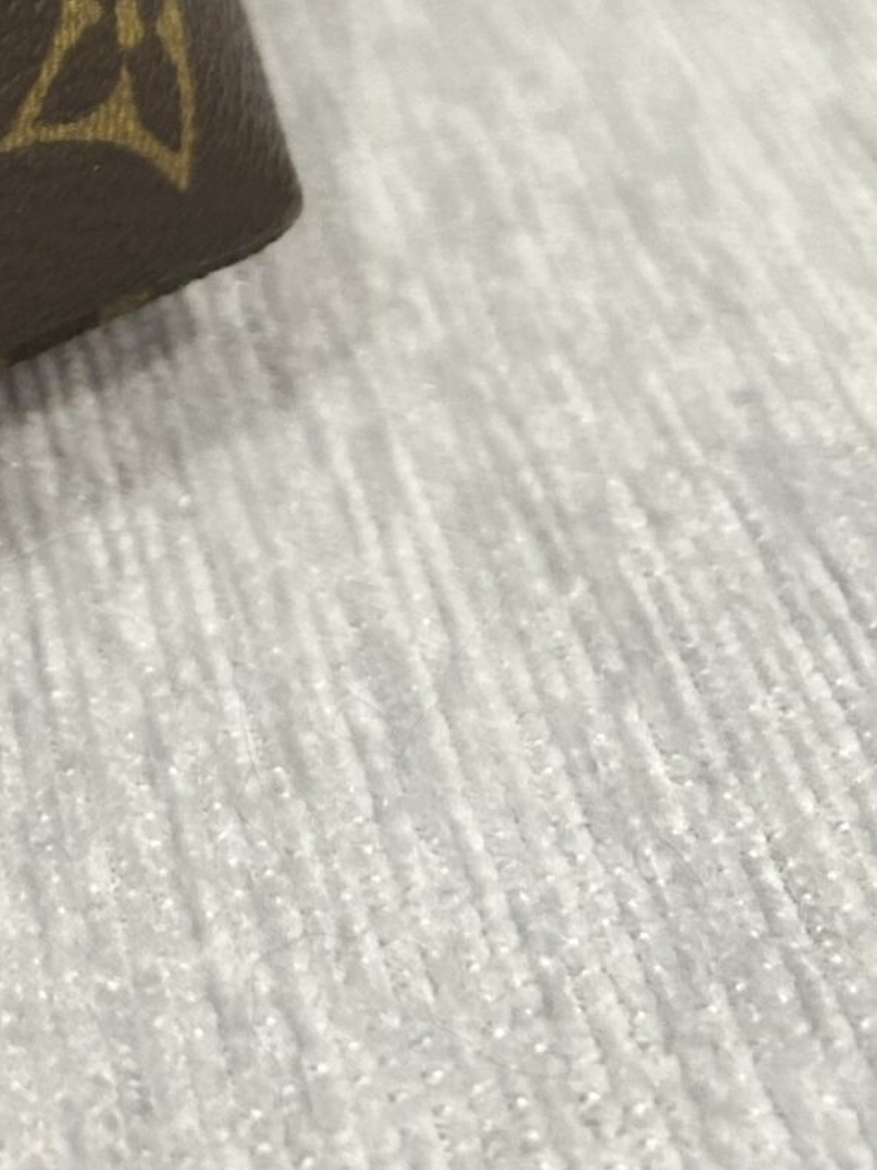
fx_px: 2872
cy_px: -598
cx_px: -326
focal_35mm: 85
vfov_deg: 19.9
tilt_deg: -19.1
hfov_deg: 16.3
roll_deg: +0.4
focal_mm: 5.7
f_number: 1.5
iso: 400
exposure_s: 1/60
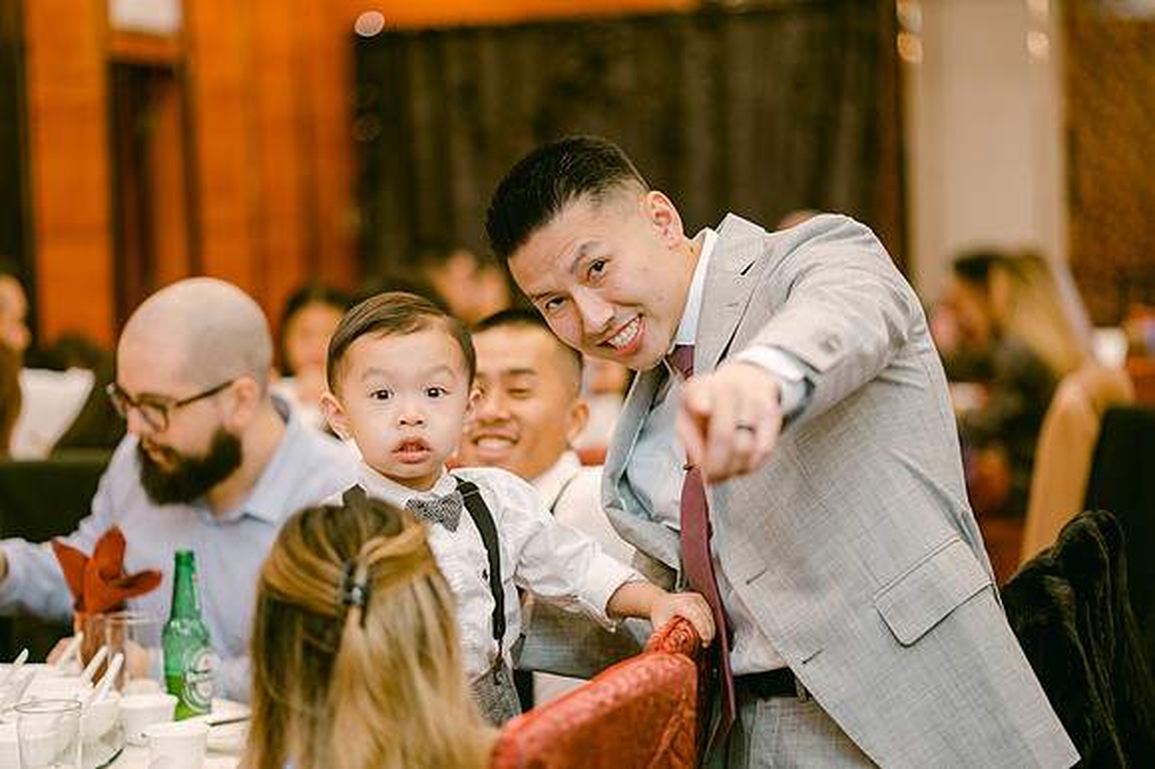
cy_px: 384
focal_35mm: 85
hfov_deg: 23.9
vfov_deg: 16.1
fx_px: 2725
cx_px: 578
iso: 320
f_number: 2
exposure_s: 1/125
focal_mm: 85
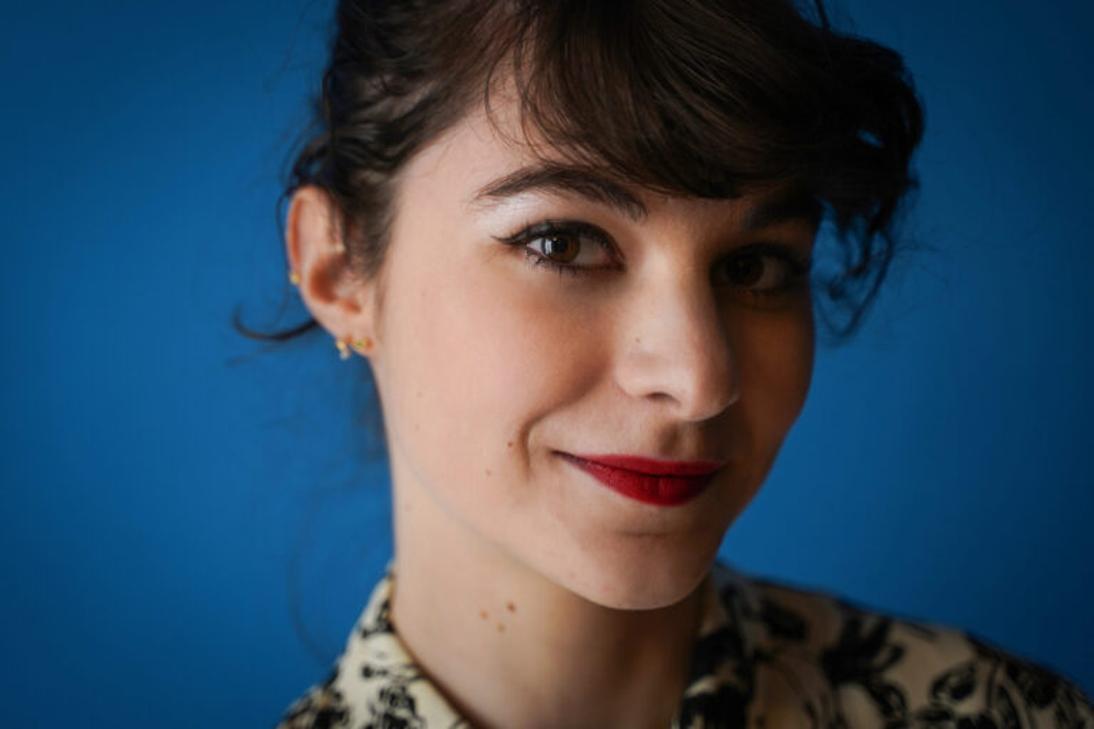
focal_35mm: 65
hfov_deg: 31.0
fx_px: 1975
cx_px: 547
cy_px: 364
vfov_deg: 20.9
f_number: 2.8
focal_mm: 65
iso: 500
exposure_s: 1/50
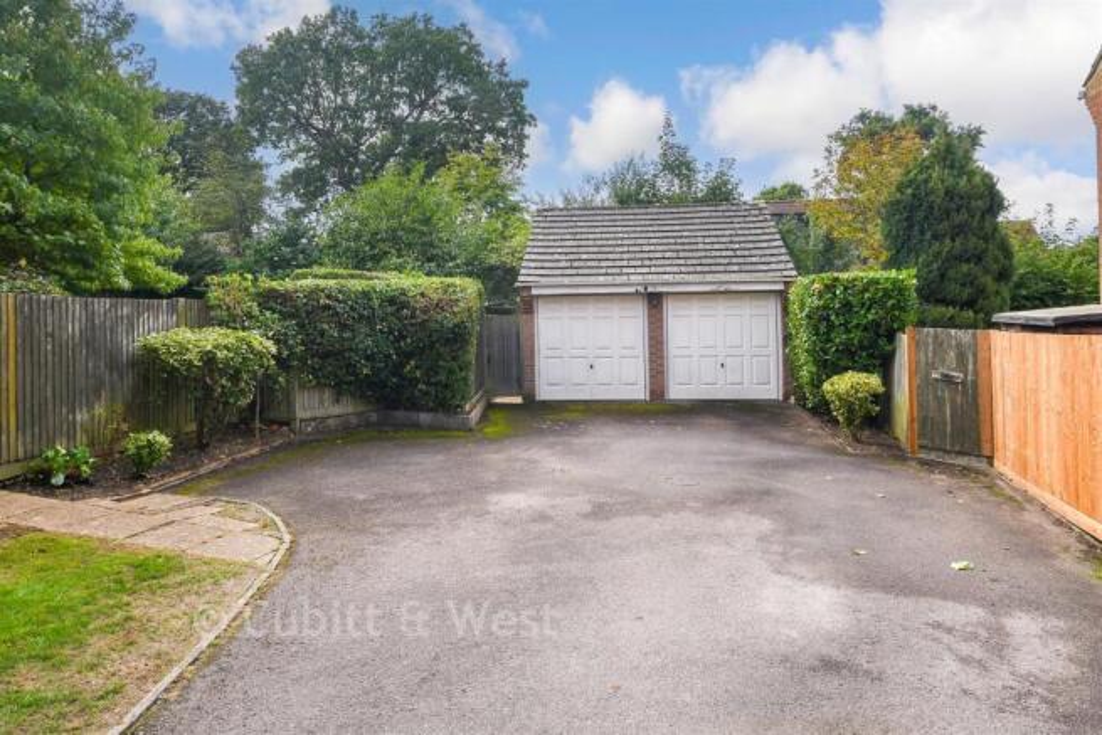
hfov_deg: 78.6
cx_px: 551
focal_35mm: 22
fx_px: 674
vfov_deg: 57.3
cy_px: 368
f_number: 11
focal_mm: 15
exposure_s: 1/125
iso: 250
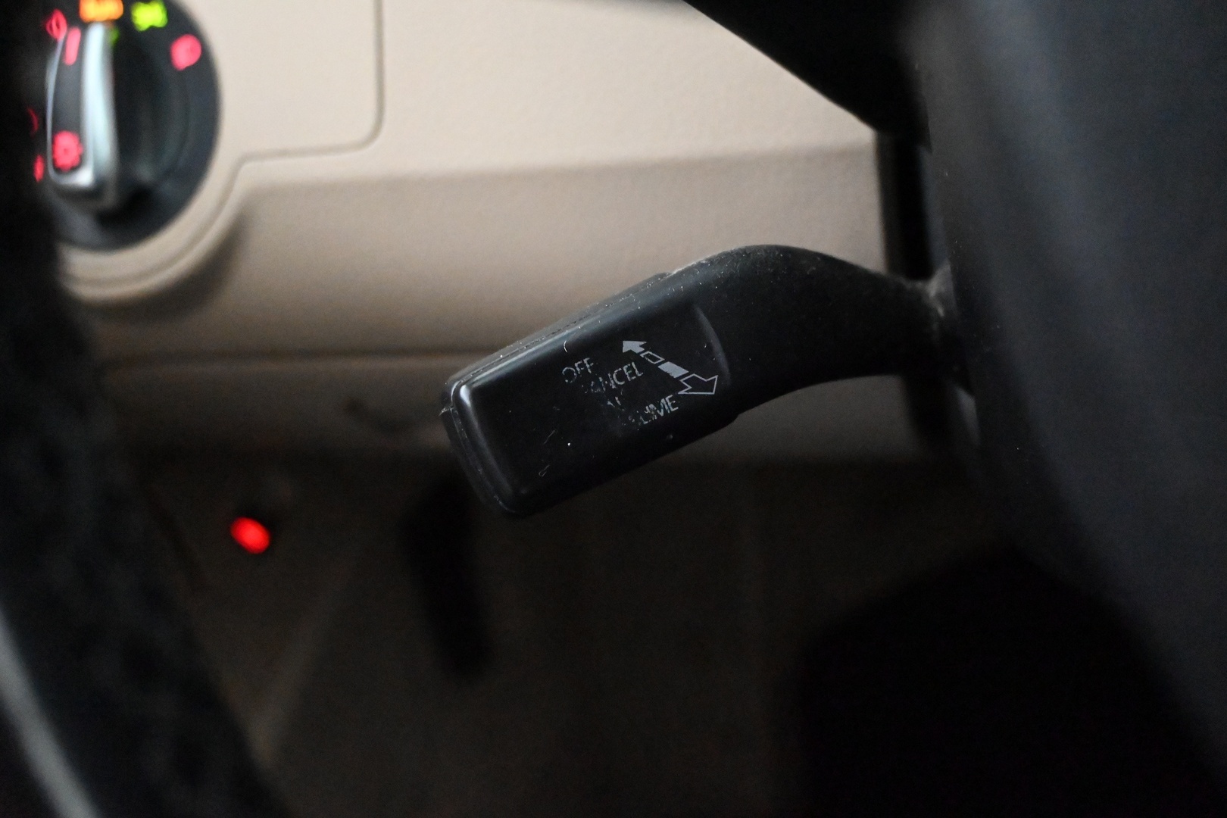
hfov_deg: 55.1
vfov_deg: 38.4
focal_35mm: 34
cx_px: 614
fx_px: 1176
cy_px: 409
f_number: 4.2
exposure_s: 1/40
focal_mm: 23
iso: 18000
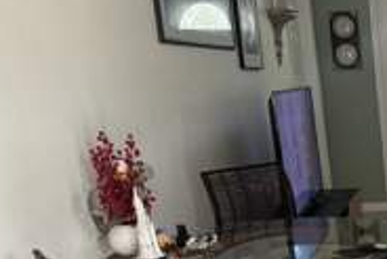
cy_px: 266
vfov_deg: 20.2
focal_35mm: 65
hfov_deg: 26.8
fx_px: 699
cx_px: 484
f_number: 1.78
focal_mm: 6.76
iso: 320
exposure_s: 1/60
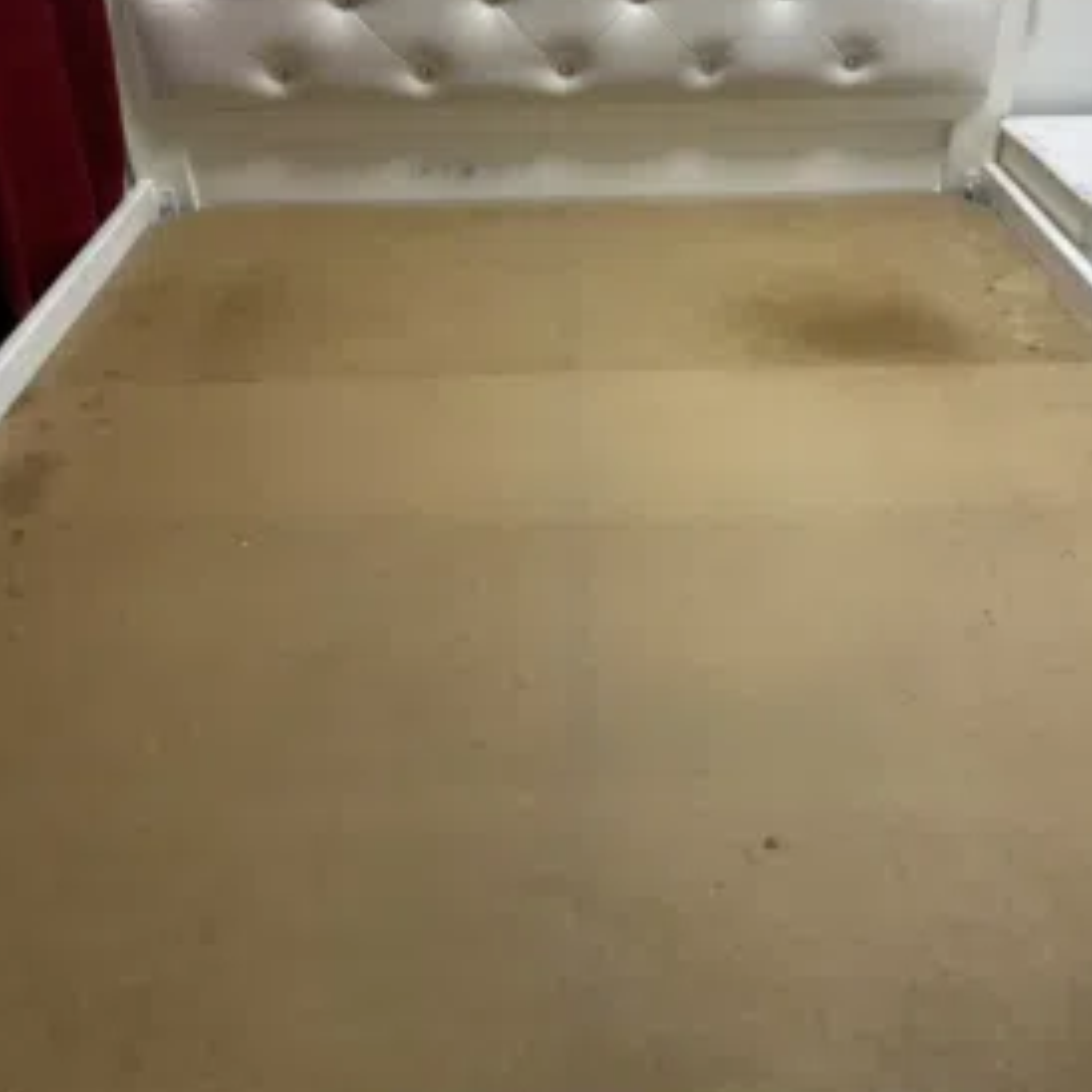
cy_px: 387
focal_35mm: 31
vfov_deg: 51.8
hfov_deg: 52.5
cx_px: 574
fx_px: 1106
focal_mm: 6.76
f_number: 1.78
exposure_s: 1/50
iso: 250
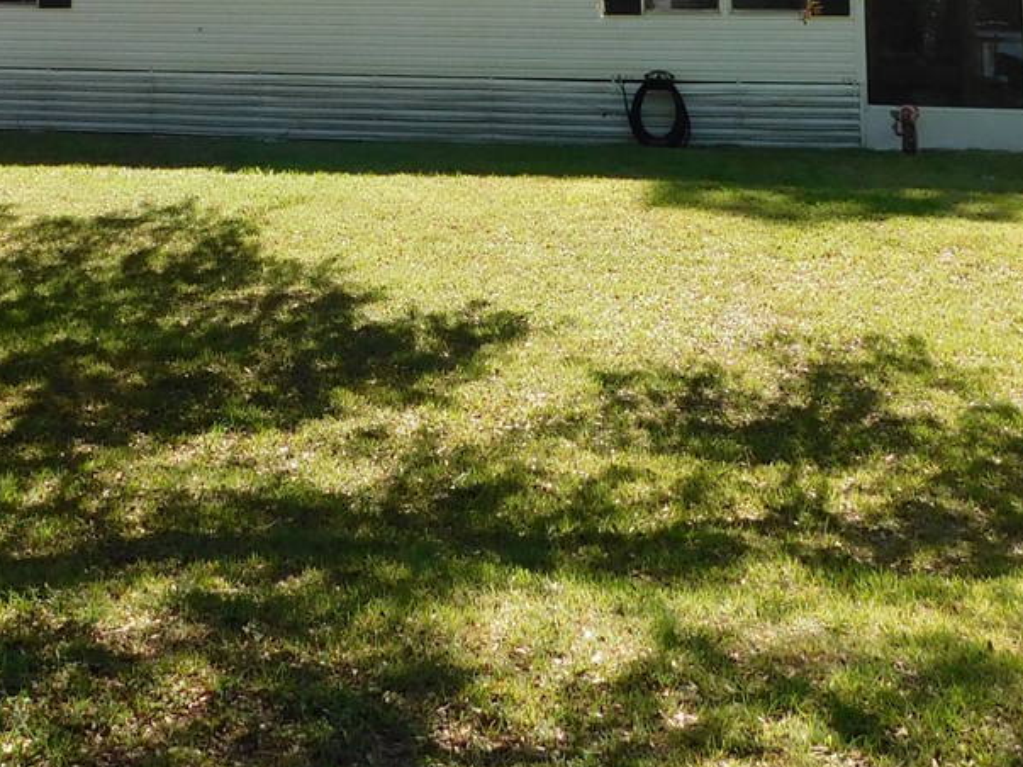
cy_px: -232
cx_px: 316
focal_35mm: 61
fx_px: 1802
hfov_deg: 31.4
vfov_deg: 21.7
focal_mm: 4
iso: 125
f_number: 3
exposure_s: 1/640
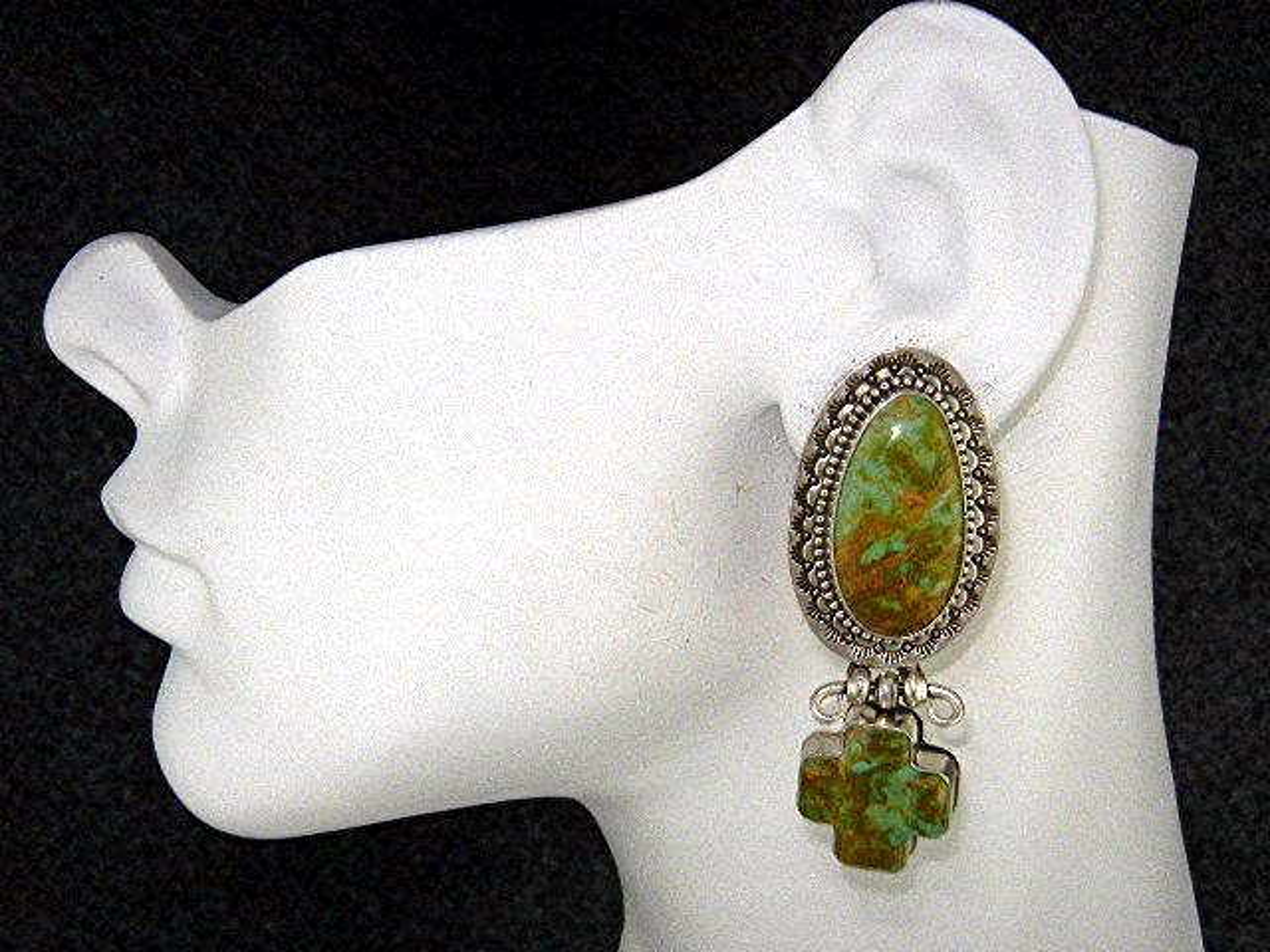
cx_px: 635
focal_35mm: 45
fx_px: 1651
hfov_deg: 42.1
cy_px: 476
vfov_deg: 32.2
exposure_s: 1/30
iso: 362
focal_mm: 8.1
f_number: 7.6
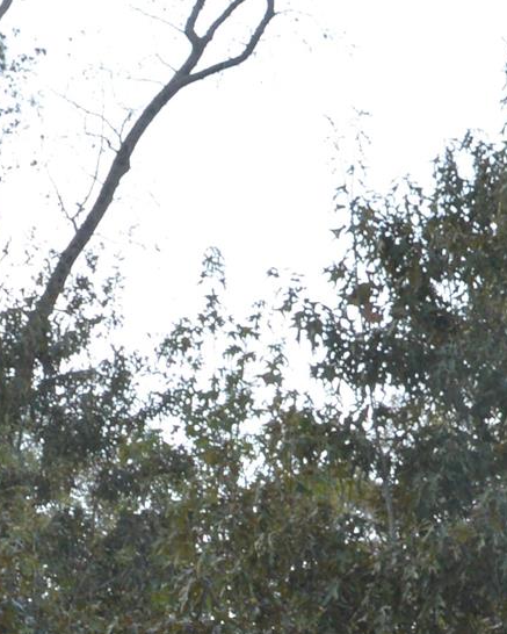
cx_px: 244
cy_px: 719
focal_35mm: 174
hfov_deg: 8.9
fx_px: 3263
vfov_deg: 10.9
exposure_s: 1/125
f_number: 8
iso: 100
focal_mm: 22
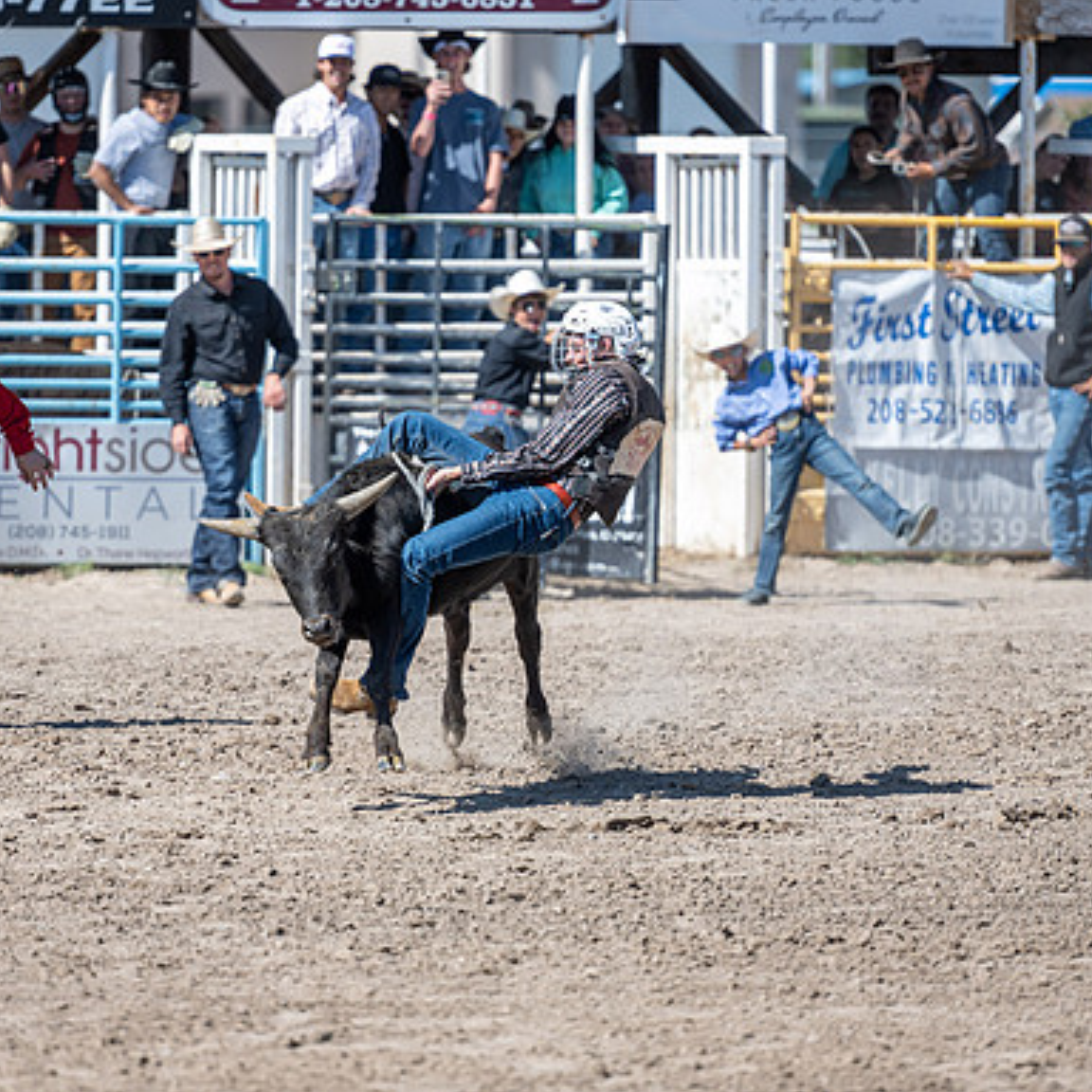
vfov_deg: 5.9
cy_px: 497
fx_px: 10564
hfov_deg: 5.9
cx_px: 440
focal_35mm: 296
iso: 40
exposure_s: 1/1250
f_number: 2.8
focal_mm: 200
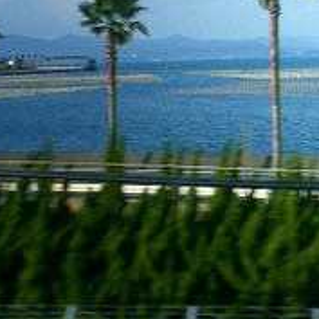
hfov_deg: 19.6
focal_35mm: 83
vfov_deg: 20.7
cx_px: 386
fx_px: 865
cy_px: 65
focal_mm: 5.6
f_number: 3.5
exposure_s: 1/500
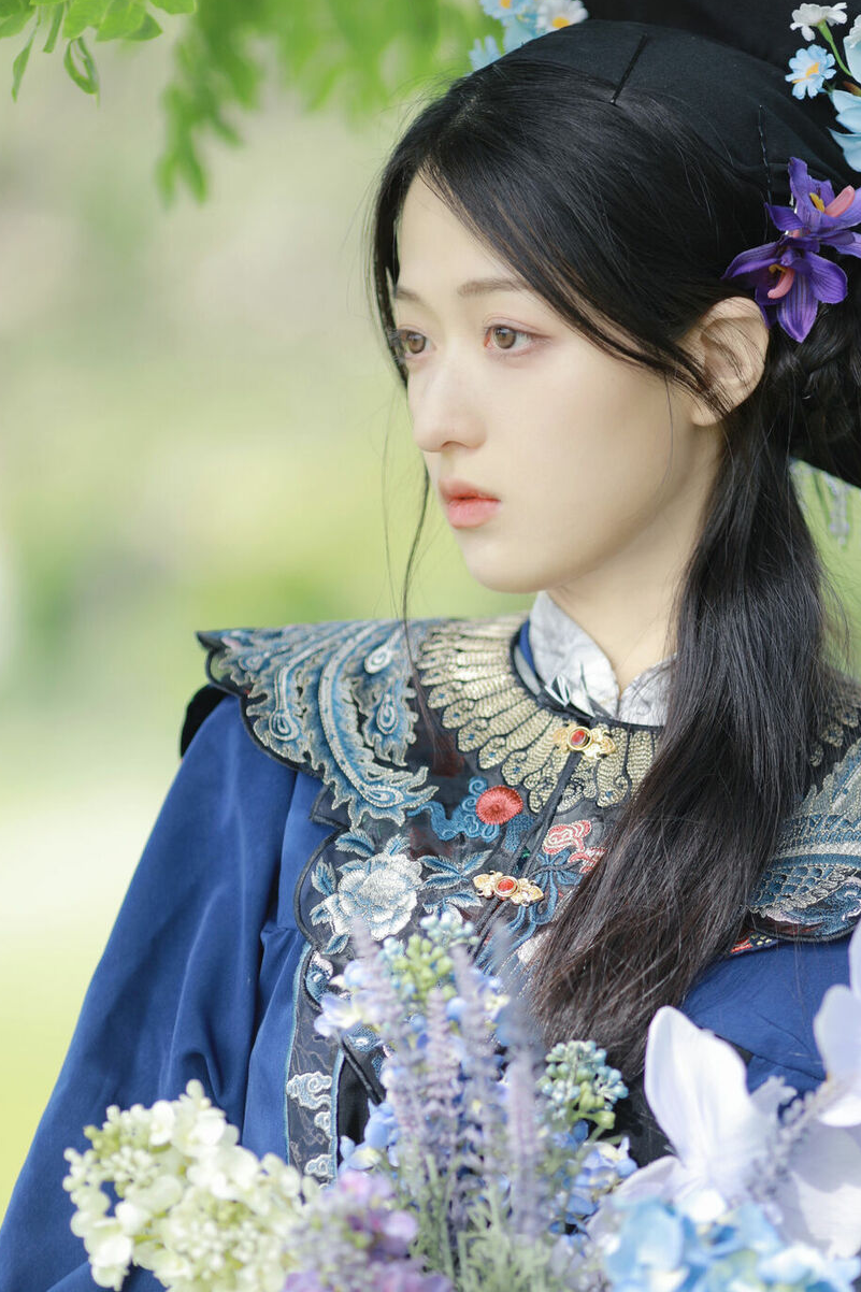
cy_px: 728
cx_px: 489
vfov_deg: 10.8
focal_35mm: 190
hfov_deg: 7.2
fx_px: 6818
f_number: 2
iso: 100
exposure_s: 1/500
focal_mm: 135
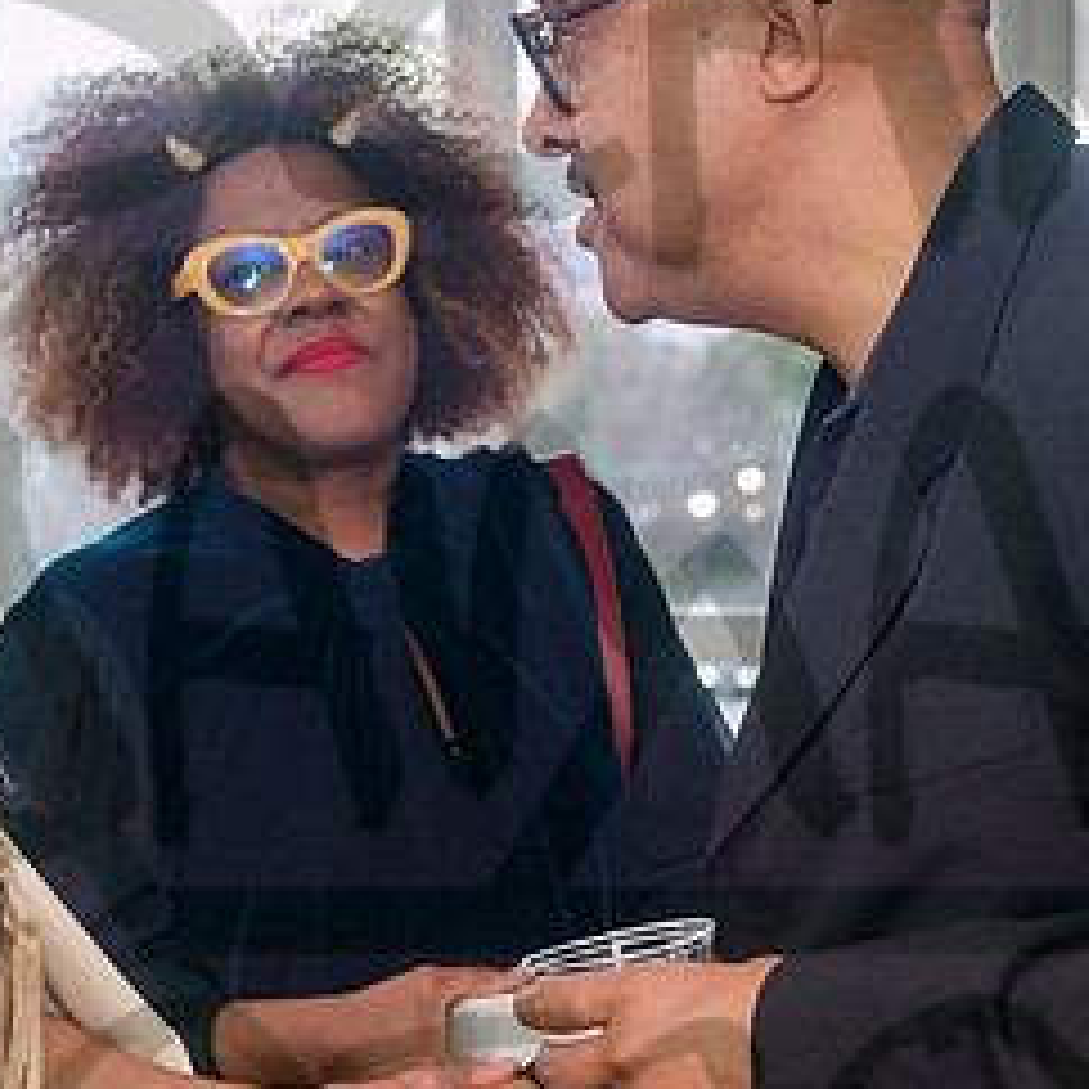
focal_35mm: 104
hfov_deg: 16.7
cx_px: 717
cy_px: 879
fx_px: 3702
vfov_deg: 16.6
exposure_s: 1/200
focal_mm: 35
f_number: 4
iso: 2000
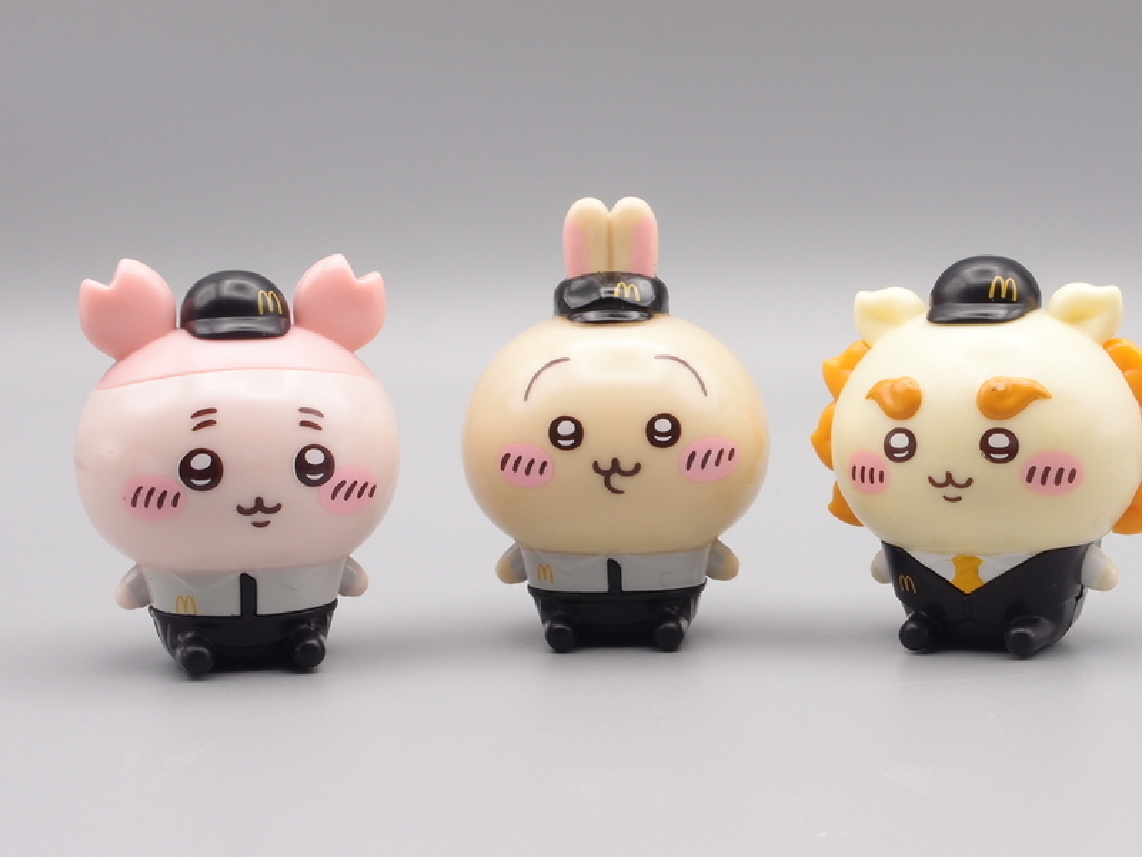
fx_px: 2144
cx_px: 571
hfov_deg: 29.8
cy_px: 428
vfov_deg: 22.6
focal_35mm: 65
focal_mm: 14.05
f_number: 8
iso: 100
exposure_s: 1/10
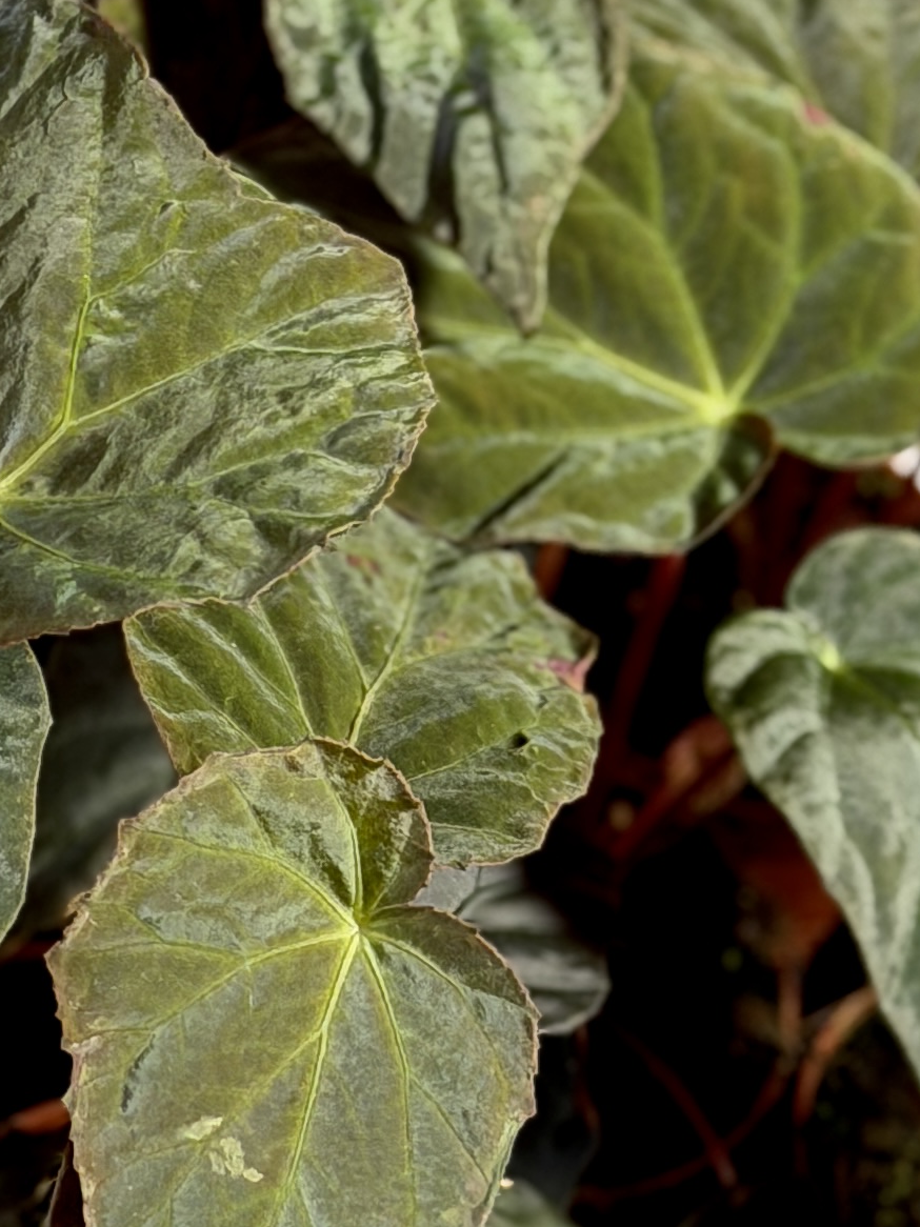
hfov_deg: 8.9
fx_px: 5885
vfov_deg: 11.9
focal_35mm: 166
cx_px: 67
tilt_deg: -19.3
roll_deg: +1.1
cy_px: 246
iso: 100
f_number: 1.78
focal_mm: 6.76
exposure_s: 1/95
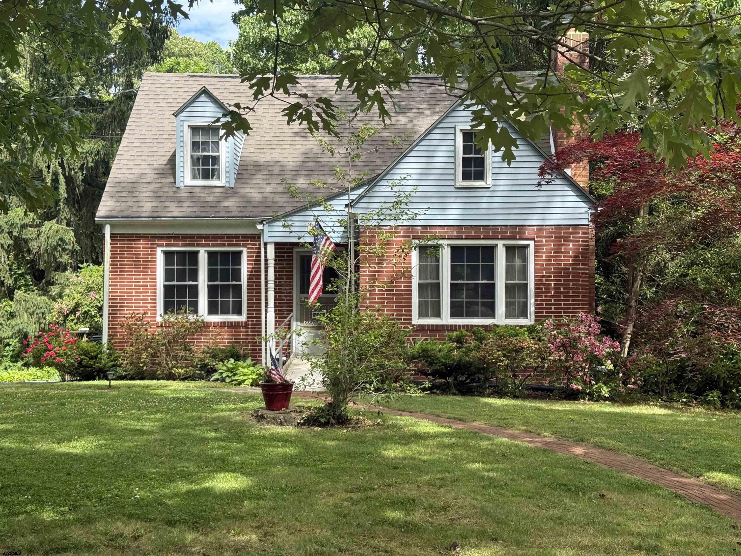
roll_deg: -0.7
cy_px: 278
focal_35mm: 48
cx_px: 370
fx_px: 1028
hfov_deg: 39.7
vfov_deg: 30.3
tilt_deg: +1.2
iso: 64
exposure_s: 1/1285
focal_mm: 6.76
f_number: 1.78
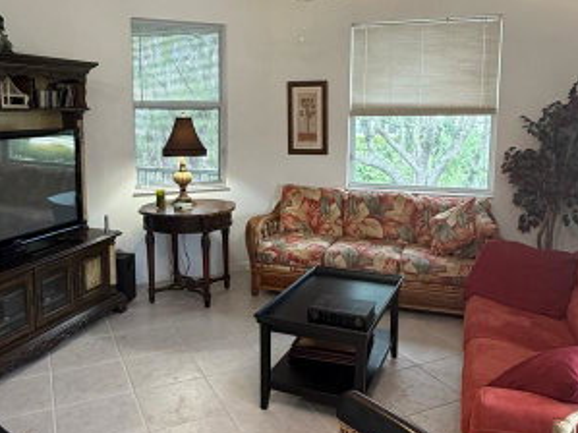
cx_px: 275
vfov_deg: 56.5
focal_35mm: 24
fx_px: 401
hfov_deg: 71.6
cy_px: 182
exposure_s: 1/60
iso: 320
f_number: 2.2
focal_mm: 2.22
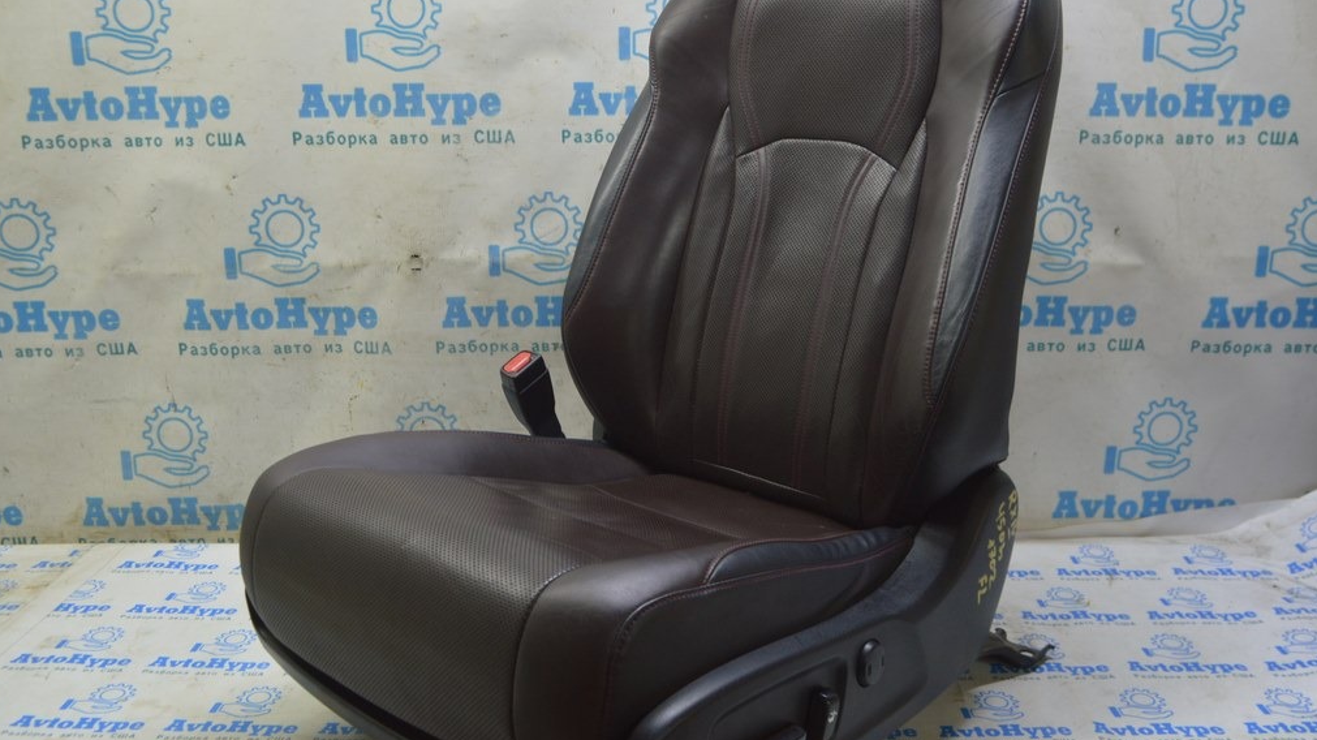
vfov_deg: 33.7
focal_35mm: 35
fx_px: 1222
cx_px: 655
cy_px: 335
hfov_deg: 56.6
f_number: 5.6
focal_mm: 22
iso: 400
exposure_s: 1/20
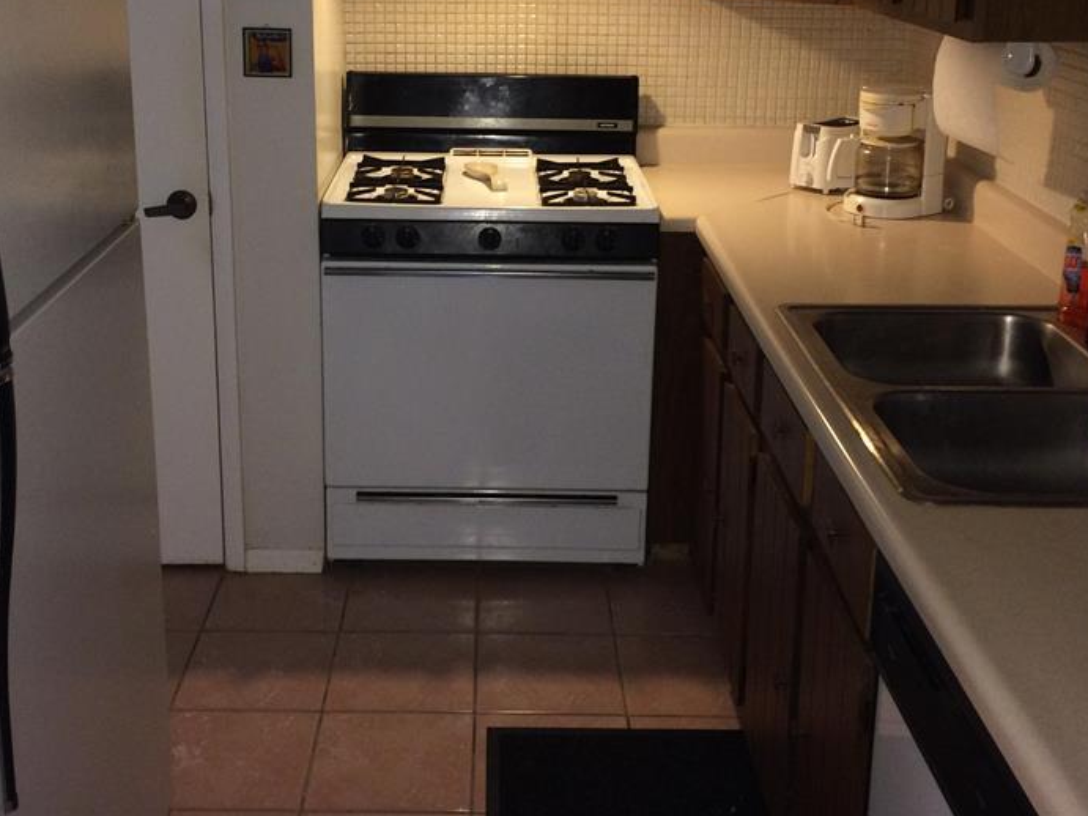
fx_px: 1351
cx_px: 498
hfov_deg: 43.8
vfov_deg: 33.1
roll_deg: +0.0
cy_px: 238
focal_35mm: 43
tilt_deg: -14.4
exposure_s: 1/24
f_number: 2.2
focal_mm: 4.15
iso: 125
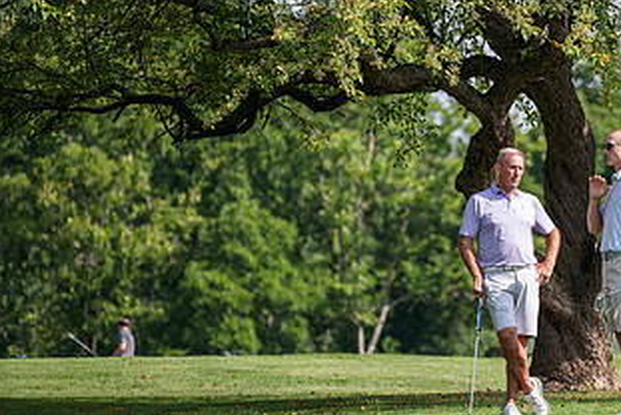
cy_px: 155
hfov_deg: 5.5
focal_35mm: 373
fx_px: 6440
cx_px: 557
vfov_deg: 3.7
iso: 80
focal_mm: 200
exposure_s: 1/400
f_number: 4
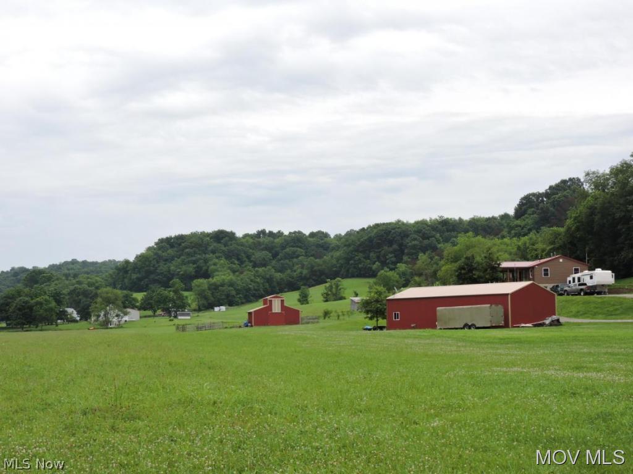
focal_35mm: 60
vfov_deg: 24.4
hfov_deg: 32.2
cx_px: 316
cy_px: 237
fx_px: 1097
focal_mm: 10.7
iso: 100
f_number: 3.7
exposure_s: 1/320
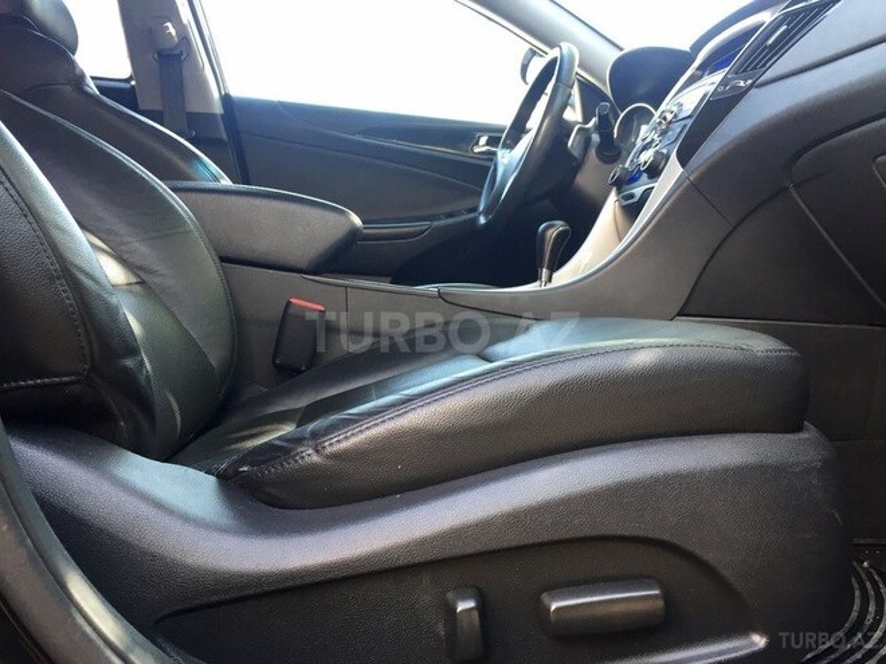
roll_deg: -2.3
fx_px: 742
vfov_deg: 48.2
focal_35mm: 29
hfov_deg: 61.7
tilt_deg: -2.9
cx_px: 443
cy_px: 332
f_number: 2.2
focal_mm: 4.15
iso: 40
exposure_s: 1/33
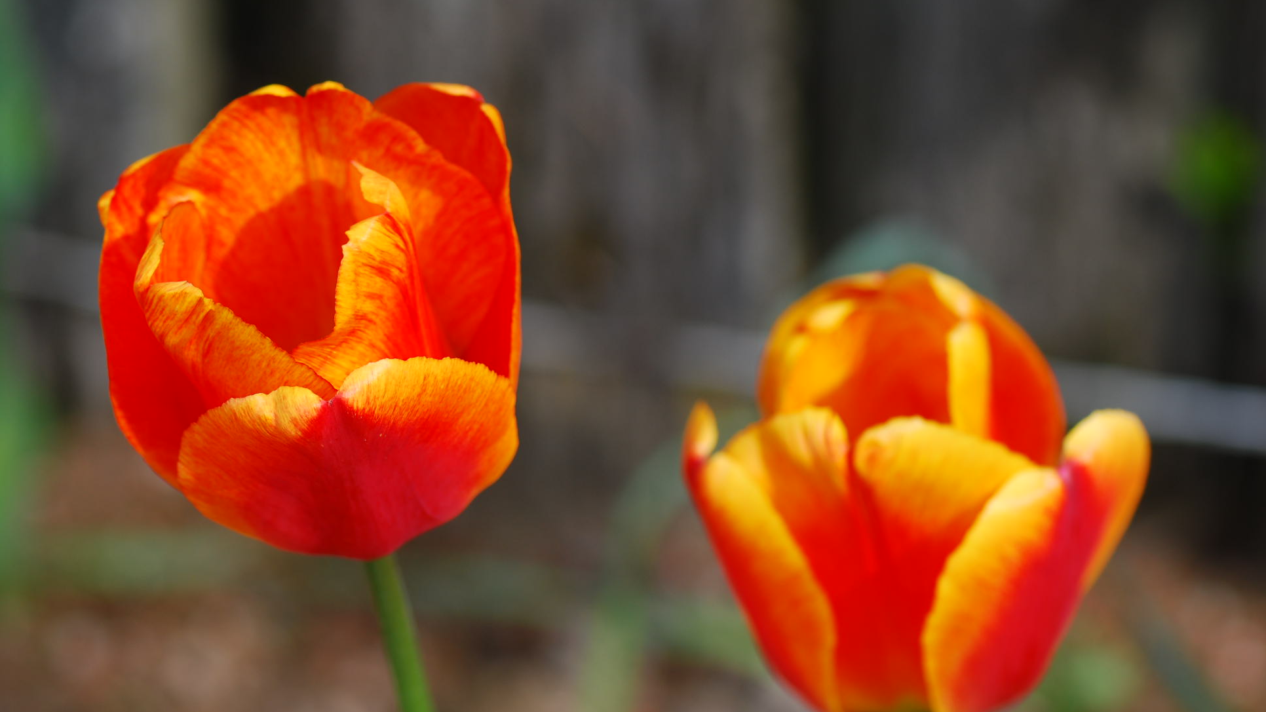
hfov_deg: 13.0
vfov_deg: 7.3
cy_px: 386
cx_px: 634
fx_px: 5557
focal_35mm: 166
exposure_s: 1/400
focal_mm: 105
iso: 100
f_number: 4.5
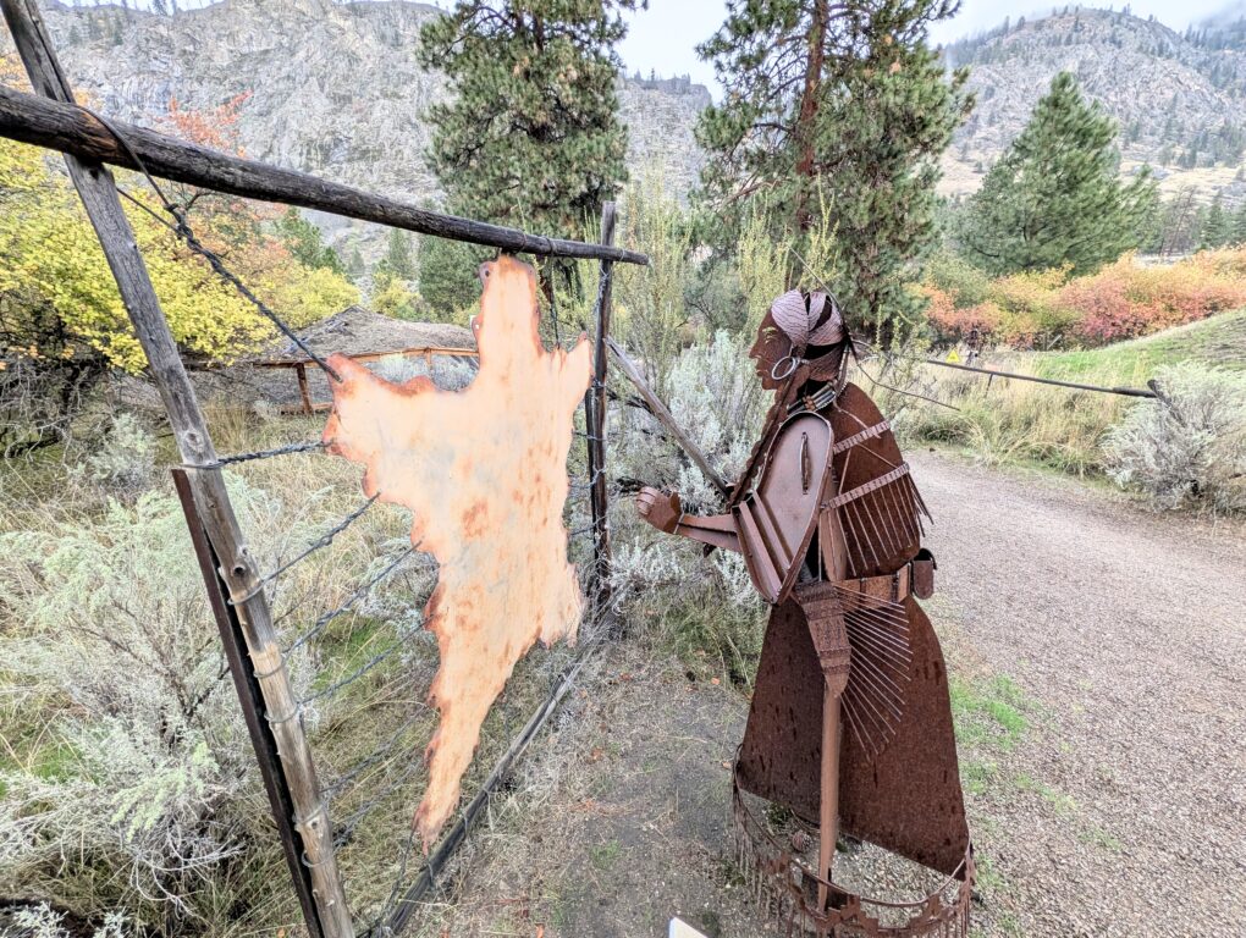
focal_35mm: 12
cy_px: 469
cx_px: 623
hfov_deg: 110.5
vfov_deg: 94.6
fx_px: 433
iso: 49
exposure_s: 1/801
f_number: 1.7
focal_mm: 2.02
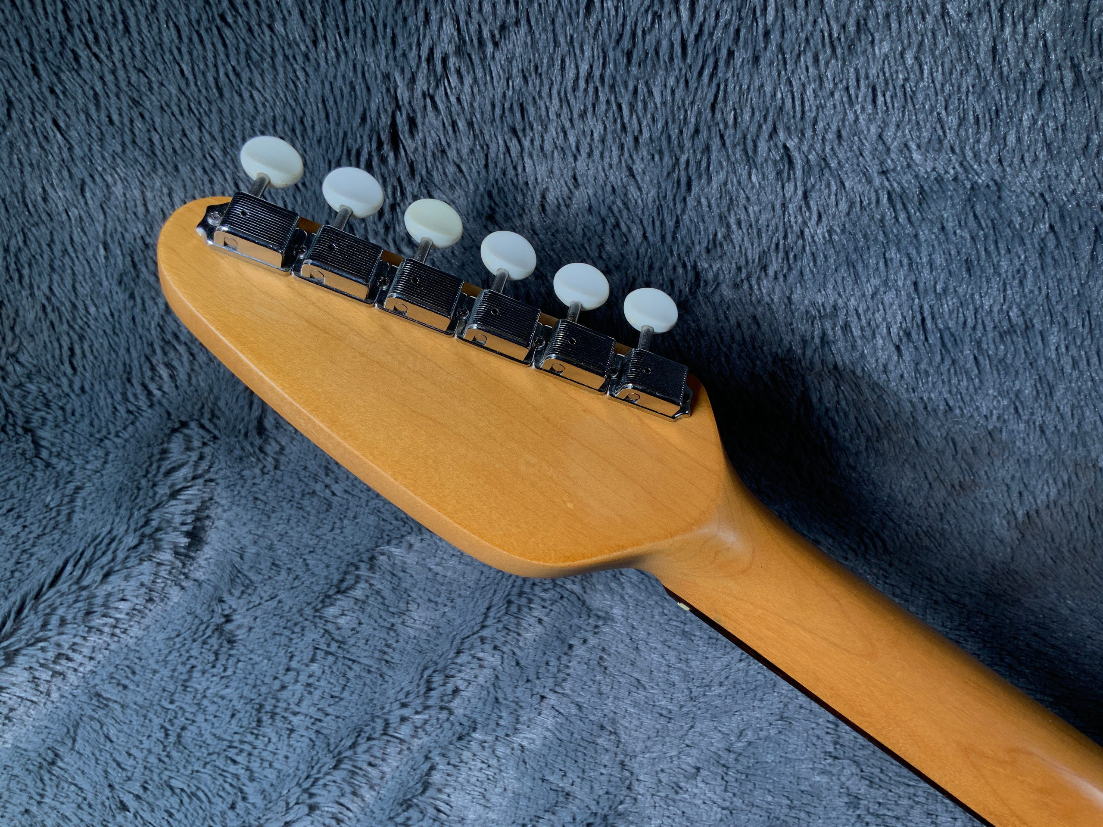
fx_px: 924
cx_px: 552
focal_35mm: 29
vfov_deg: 48.2
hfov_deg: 61.7
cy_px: 414
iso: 25
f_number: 1.8
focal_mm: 3
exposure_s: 1/156
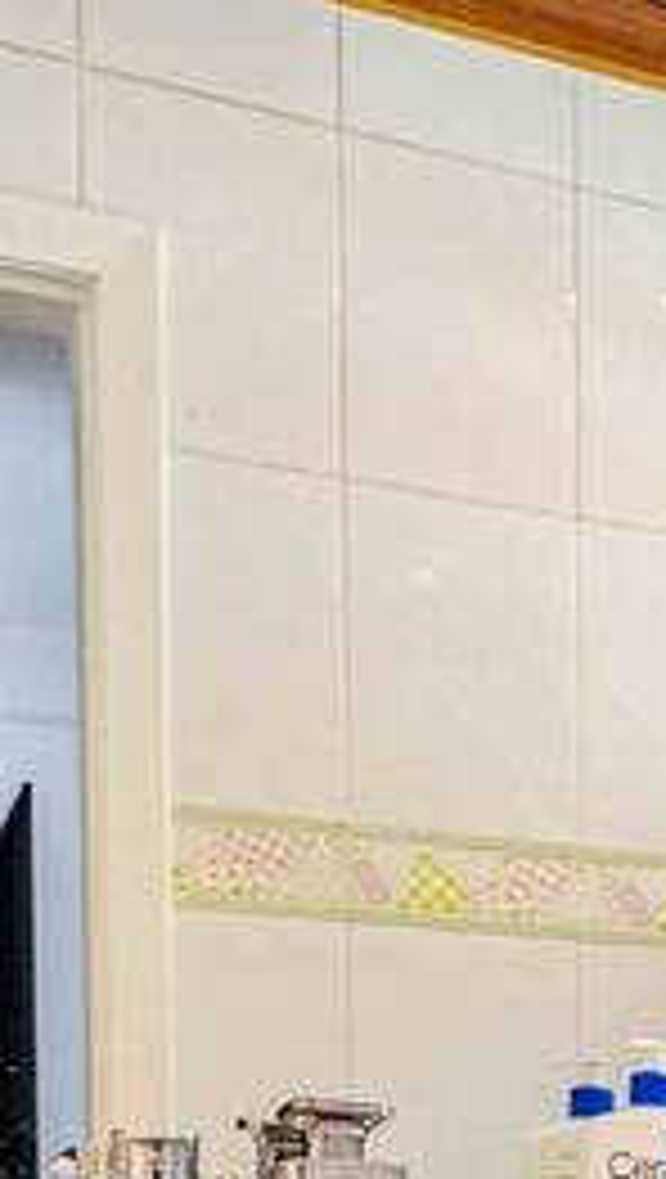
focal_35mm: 73
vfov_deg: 25.8
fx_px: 2288
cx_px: 972
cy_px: 1422
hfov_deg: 15.4
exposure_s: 1/13
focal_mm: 11.3
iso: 640
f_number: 5.6
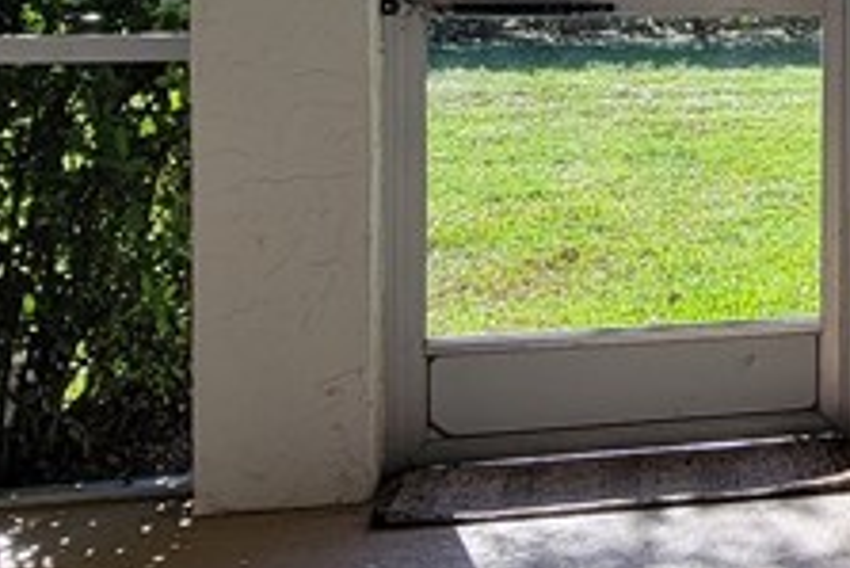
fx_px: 1465
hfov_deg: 26.2
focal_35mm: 62
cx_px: 1178
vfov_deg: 21.0
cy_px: -30
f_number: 2.2
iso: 50
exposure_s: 1/373
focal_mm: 2.2
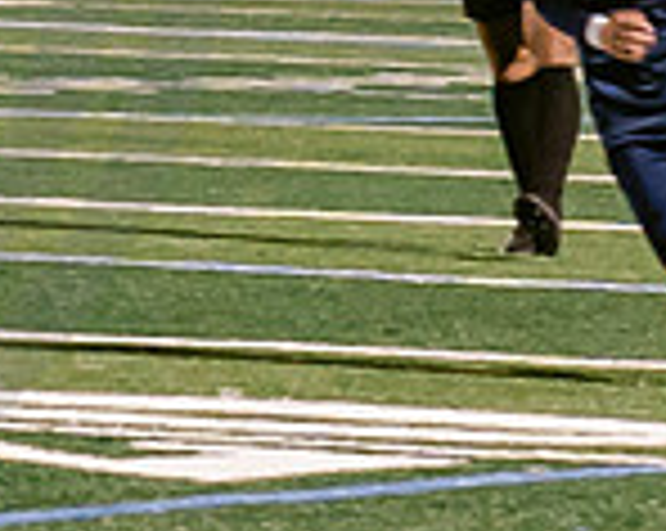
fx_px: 18189
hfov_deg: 2.1
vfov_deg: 1.7
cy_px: 366
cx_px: -430
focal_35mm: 924
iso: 2500
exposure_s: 1/250
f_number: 3.2
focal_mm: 70
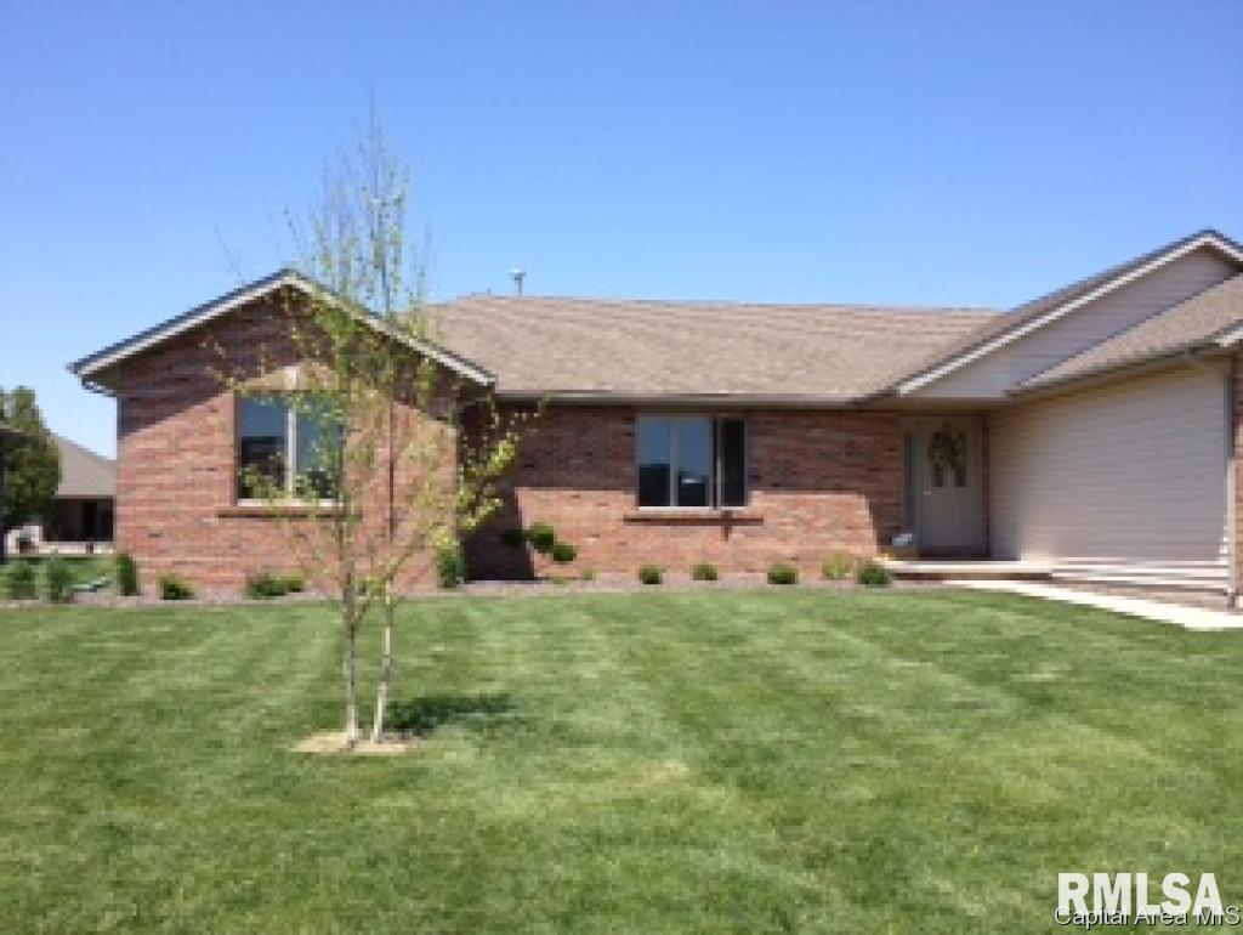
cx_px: 622
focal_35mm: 35
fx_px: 1258
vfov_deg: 40.8
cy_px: 468
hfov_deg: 52.6
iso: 50
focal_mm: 4.28
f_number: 2.4
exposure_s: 1/1200
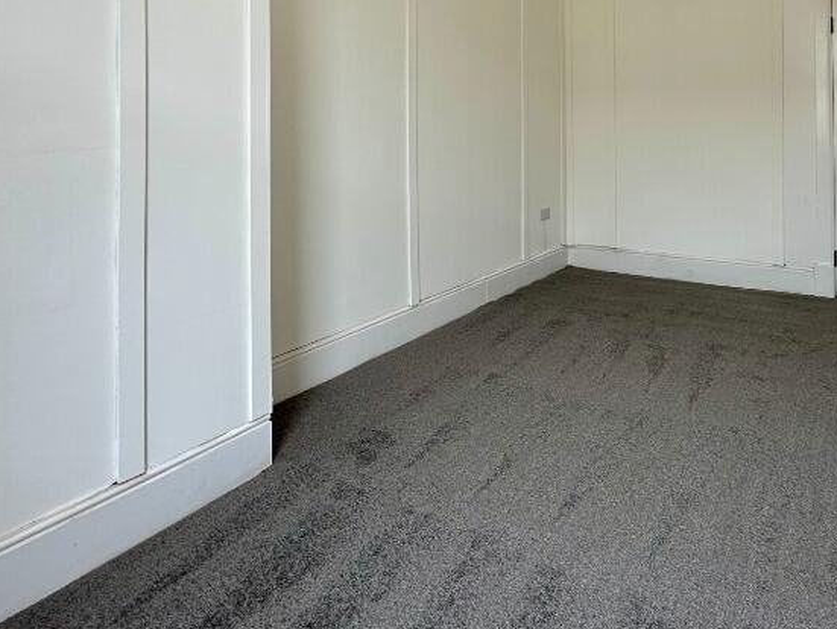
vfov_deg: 49.8
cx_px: 529
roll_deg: +0.4
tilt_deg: +0.3
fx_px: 629
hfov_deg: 66.2
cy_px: 122
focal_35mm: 26
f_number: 2.2
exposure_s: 1/100
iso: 50
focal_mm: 2.22
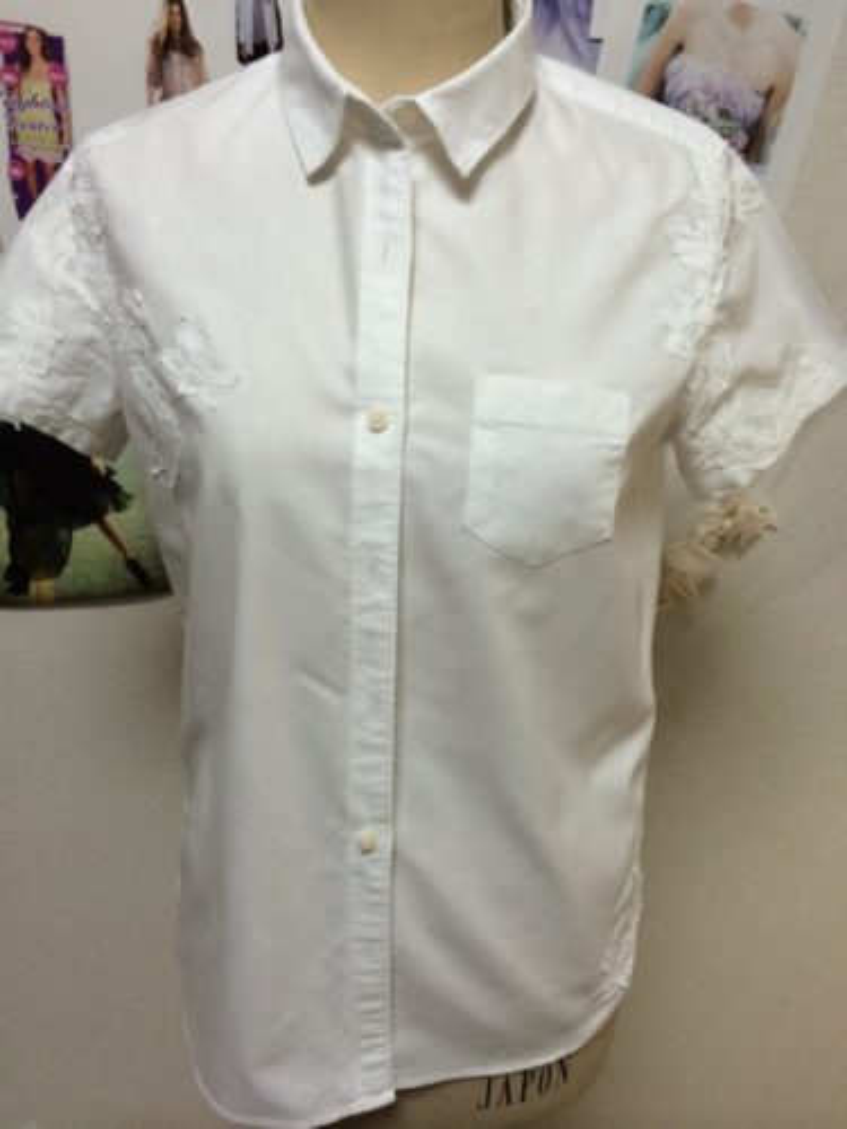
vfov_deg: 60.0
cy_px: 564
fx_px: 979
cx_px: 424
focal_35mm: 30
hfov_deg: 46.8
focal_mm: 4.12
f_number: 2.2
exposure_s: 1/30
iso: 40
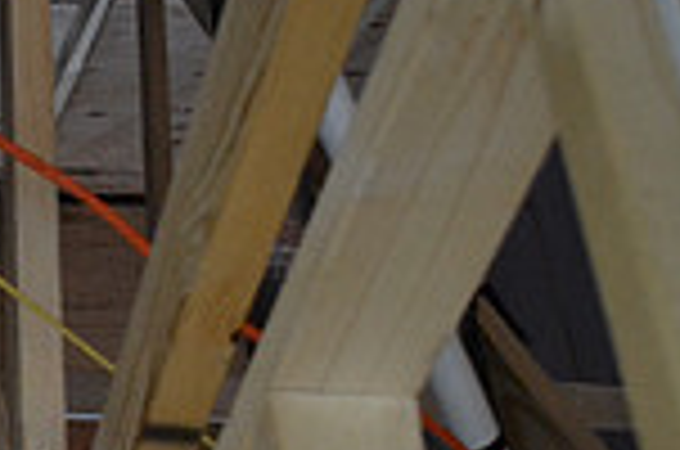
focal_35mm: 104
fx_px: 1960
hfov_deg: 18.1
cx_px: -243
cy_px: 371
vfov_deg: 13.0
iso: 2000
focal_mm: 18
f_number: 3.5
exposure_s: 1/15
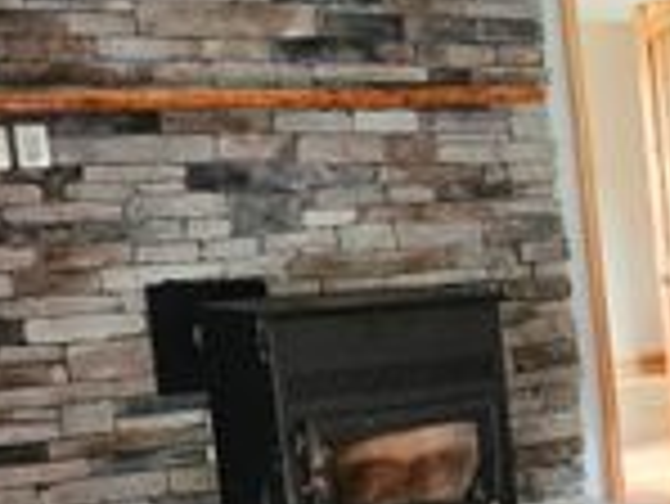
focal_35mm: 77
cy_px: 385
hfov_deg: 21.1
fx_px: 1492
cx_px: 1030
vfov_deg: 19.0
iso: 250
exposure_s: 1/120
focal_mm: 6.5
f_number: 1.4
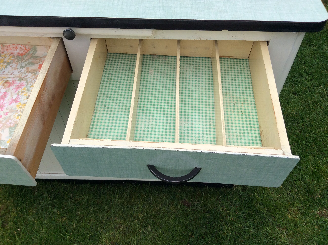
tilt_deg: -54.4
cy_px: 122
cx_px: 164
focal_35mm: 32
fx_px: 303
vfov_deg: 44.1
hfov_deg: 56.9
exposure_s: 1/1217
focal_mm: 3.3
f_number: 2.4
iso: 32
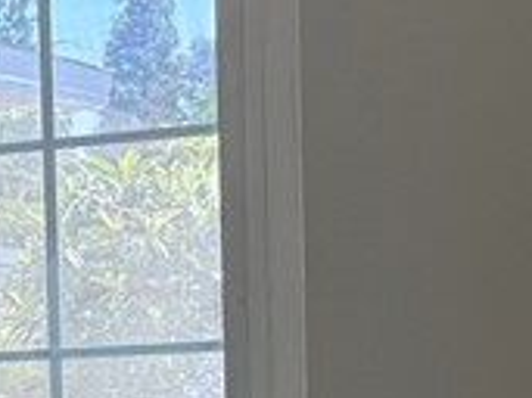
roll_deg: +3.8
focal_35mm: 144
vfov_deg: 10.1
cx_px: -961
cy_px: 516
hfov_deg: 10.5
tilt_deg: -5.1
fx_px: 2212
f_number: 1.78
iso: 125
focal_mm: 6.76
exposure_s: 1/228
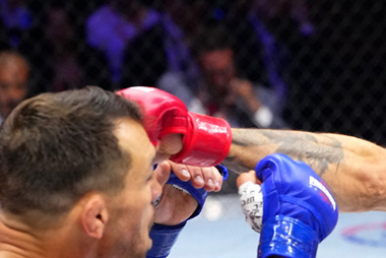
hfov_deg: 9.6
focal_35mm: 213
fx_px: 2286
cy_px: 296
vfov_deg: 6.4
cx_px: 341
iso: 5000
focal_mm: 75
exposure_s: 1/1600
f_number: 2.8
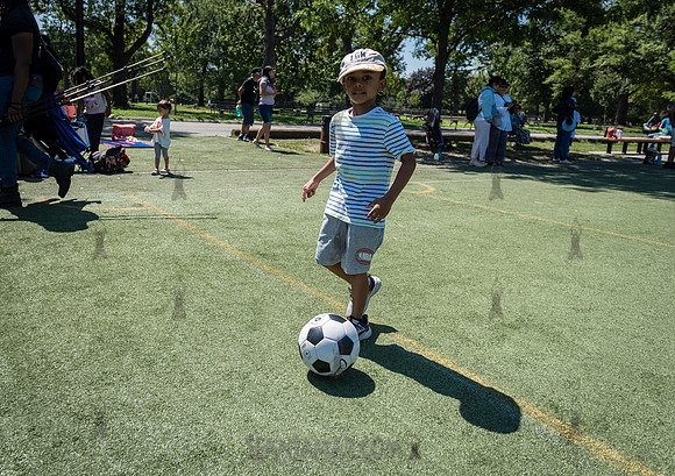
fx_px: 565
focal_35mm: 30
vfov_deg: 45.6
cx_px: 281
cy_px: 213
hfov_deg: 61.3
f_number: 4
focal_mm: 24
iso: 200
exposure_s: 1/1250
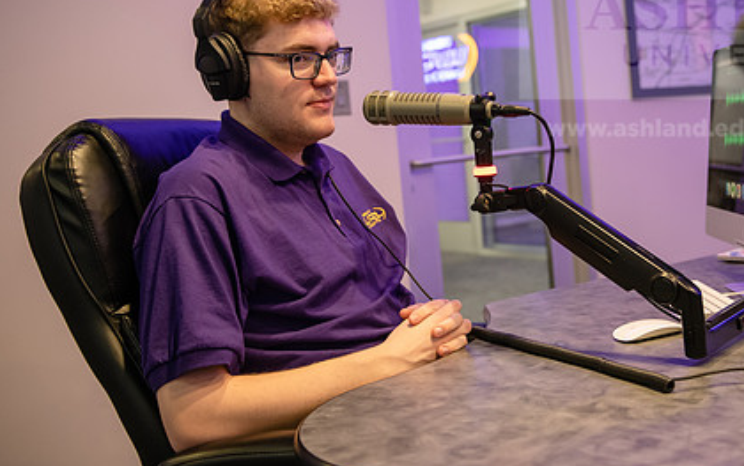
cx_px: 466
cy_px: 166
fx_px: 913
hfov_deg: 44.0
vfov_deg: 28.5
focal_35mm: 45
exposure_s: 1/60
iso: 1600
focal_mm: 32
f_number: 2.8
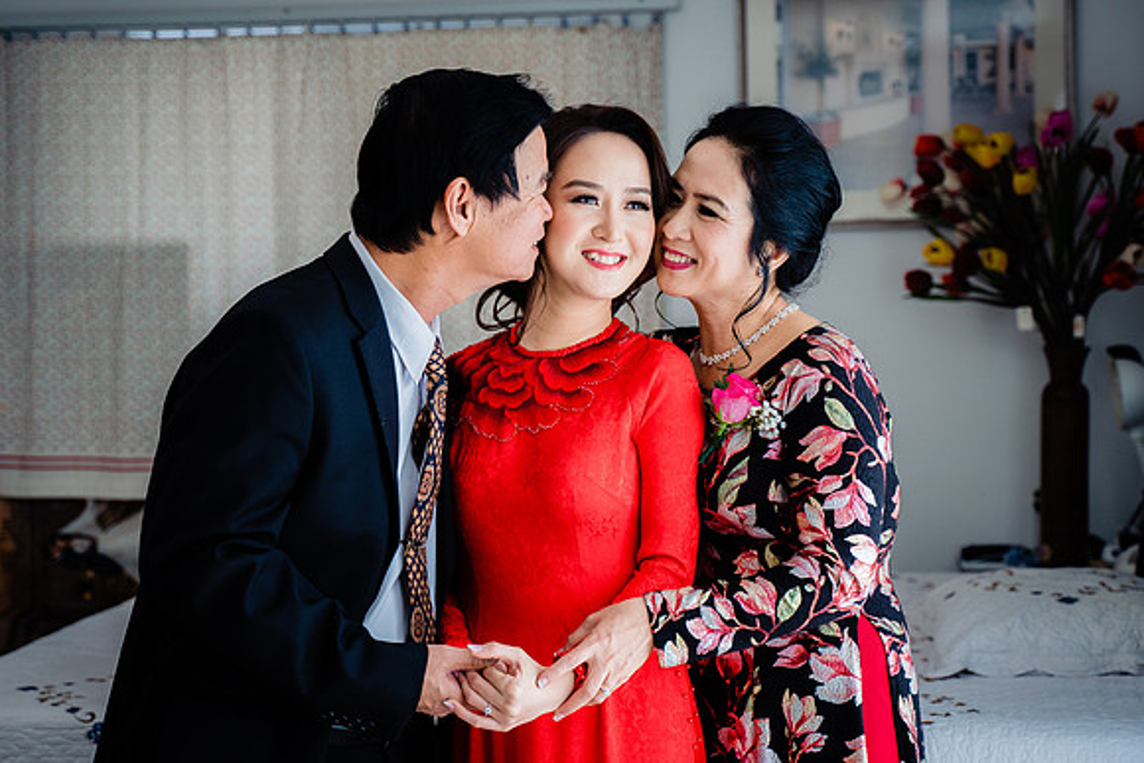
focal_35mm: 62
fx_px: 1979
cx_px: 575
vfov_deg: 21.8
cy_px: 372
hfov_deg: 32.2
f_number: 3.2
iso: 250
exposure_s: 1/320
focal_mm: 55
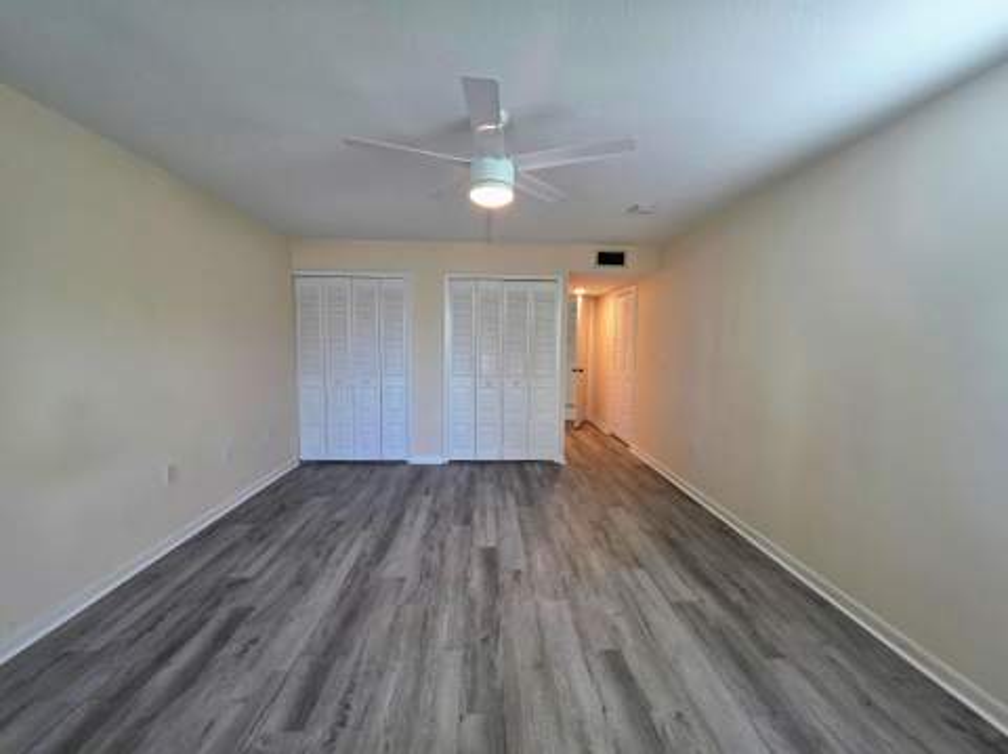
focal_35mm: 13
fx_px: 378
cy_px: 377
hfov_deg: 106.2
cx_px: 504
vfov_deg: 89.8
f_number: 1.9
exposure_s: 1/120
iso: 160
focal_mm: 2.2
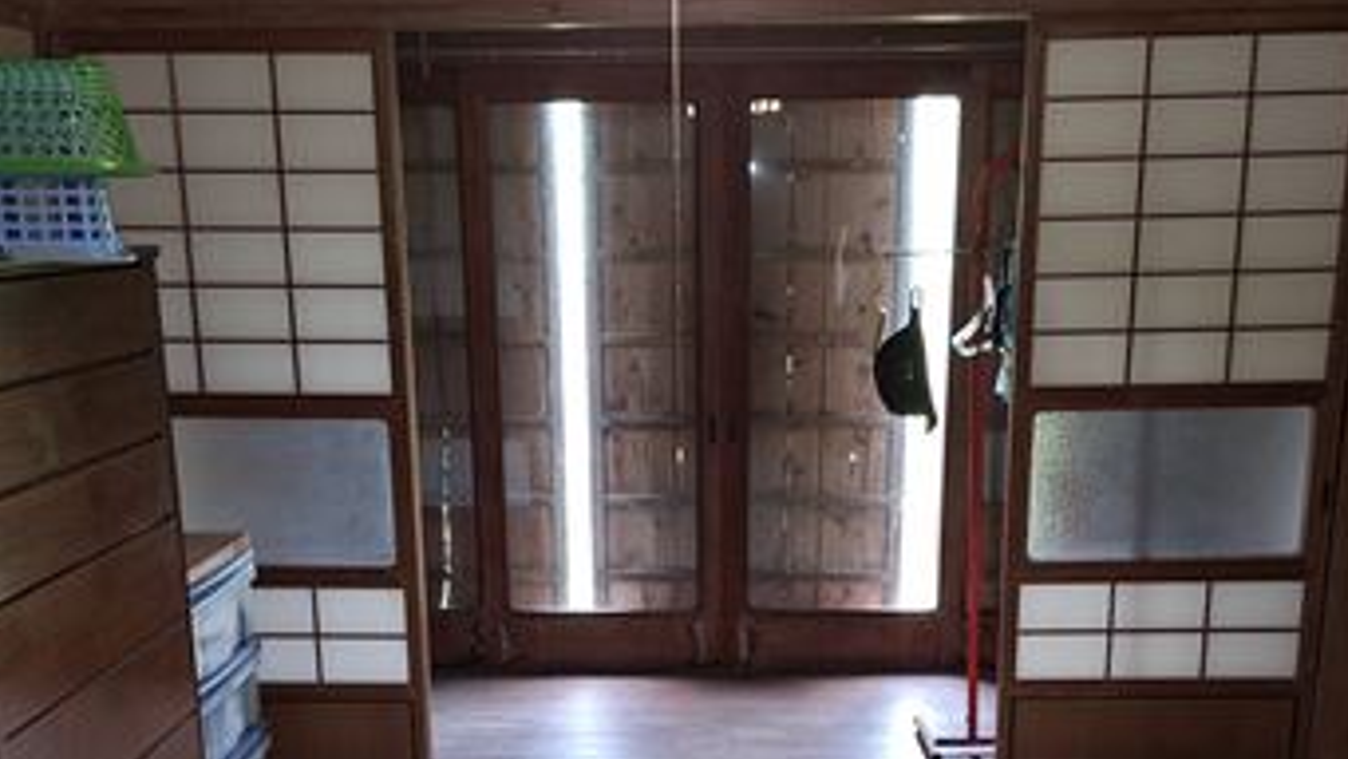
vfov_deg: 24.5
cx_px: 692
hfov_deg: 43.7
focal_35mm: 47
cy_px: 727
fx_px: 1680
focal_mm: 5.54
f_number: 1.8
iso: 160
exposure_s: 1/40
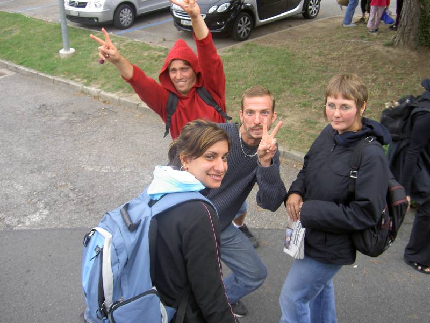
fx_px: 484
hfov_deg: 47.9
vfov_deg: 36.8
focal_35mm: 39
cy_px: 162
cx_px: 215
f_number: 2.8
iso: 100
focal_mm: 8
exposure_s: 1/80
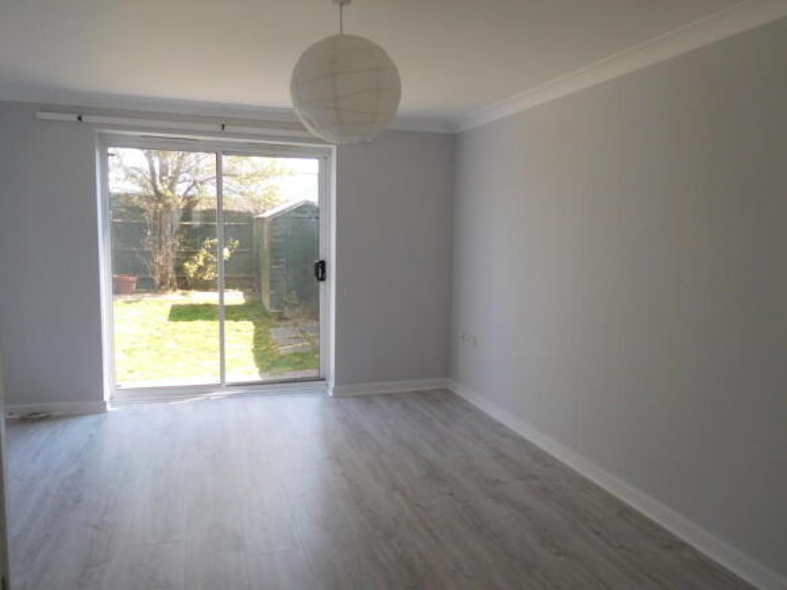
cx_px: 394
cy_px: 295
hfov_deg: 69.4
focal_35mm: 25
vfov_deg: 54.9
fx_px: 568
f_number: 3.4
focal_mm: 4.5
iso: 125
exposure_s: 1/100
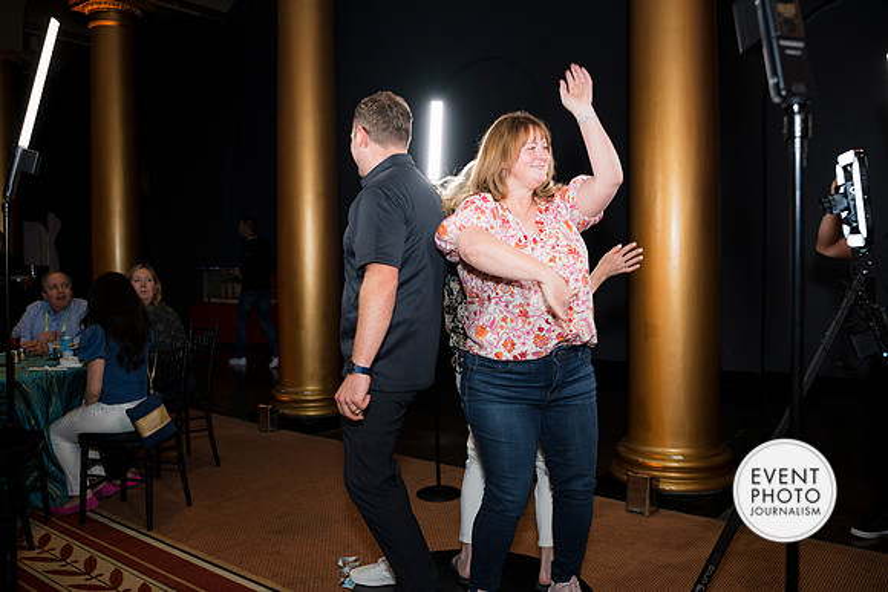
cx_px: 453
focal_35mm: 30
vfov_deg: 43.5
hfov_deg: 61.7
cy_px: 290
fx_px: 743
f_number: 4
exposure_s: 1/100
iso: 800
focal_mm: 29.5
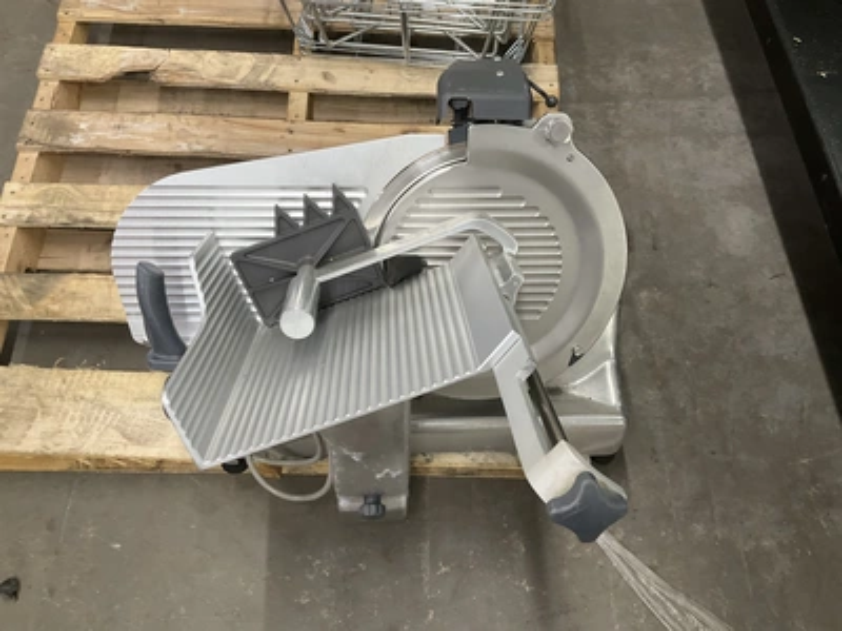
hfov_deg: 61.7
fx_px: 705
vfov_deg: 48.2
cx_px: 421
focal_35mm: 29
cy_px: 316
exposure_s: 1/60
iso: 125
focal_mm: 3
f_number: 1.8
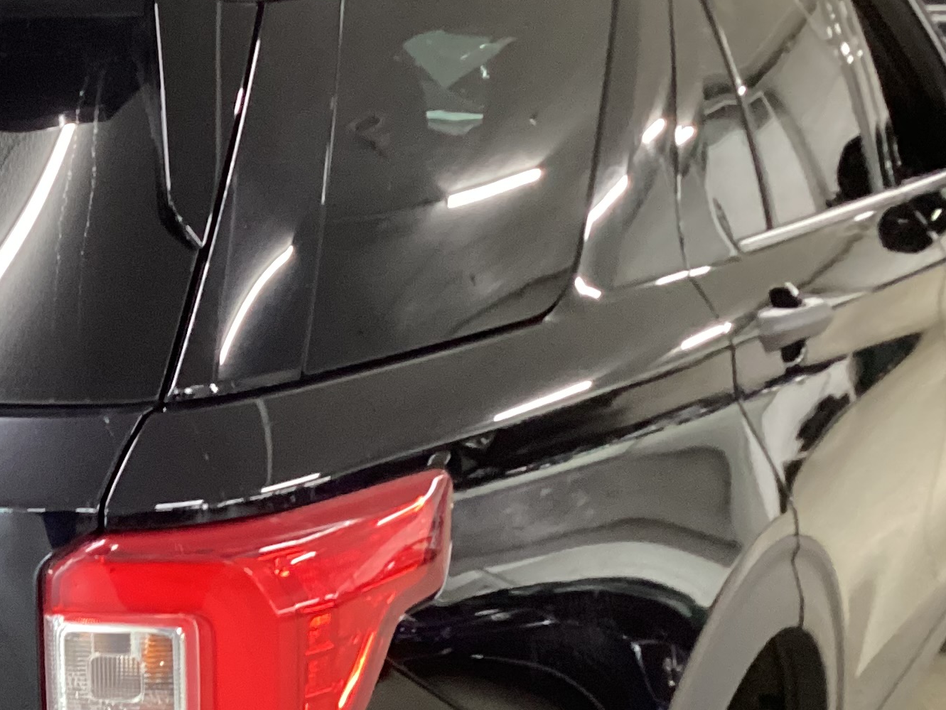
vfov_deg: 19.2
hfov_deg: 24.1
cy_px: 556
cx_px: -83
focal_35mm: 76
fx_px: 2078
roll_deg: +0.9
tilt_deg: -18.0
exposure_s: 1/25
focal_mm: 3.3
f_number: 2.4
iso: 400
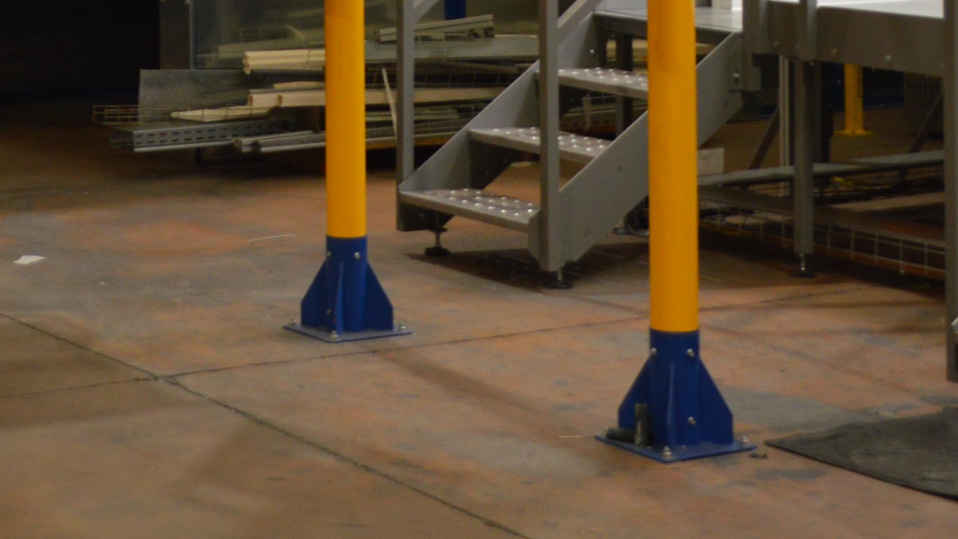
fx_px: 2591
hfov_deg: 20.6
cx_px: 156
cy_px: -376
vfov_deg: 11.2
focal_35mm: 102
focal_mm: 20
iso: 400
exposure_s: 1/50
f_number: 3.8
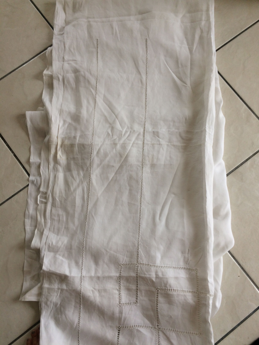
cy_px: 172
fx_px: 289
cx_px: 130
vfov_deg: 61.7
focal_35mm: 29
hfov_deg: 48.2
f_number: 2.2
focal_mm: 4.15
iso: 50
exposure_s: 1/50
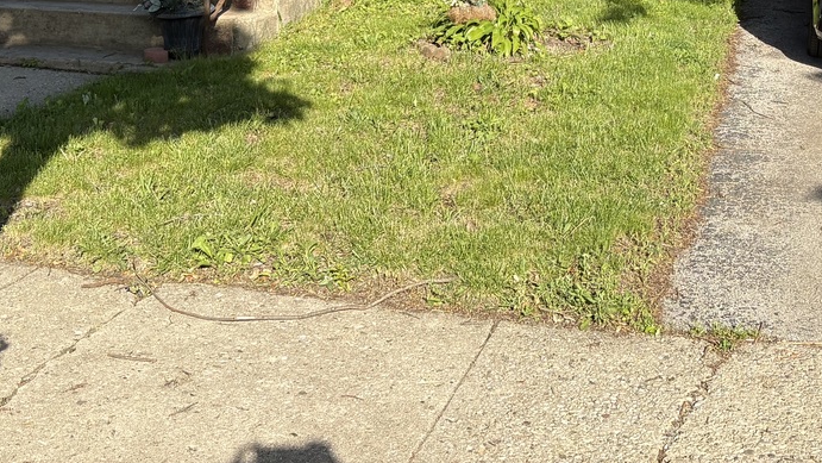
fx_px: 1286
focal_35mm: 59
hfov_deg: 35.3
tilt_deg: -0.7
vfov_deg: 18.6
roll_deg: -0.8
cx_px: 488
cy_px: -179
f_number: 1.6
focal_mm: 5.96
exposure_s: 1/1155
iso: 50
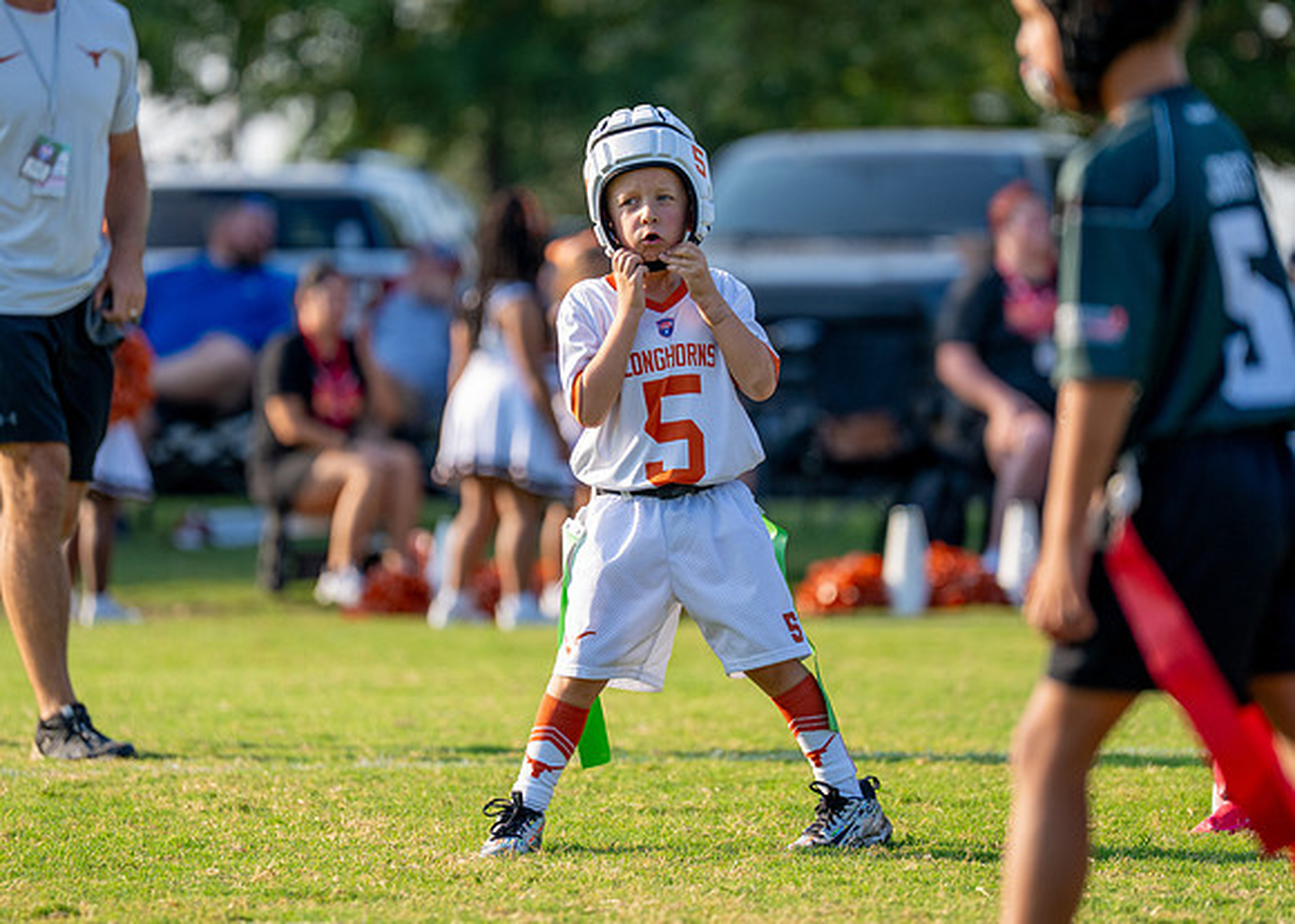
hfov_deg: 7.7
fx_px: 9620
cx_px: 684
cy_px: 412
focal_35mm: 262
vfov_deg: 5.5
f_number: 2.8
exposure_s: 1/2000
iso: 250
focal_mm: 200
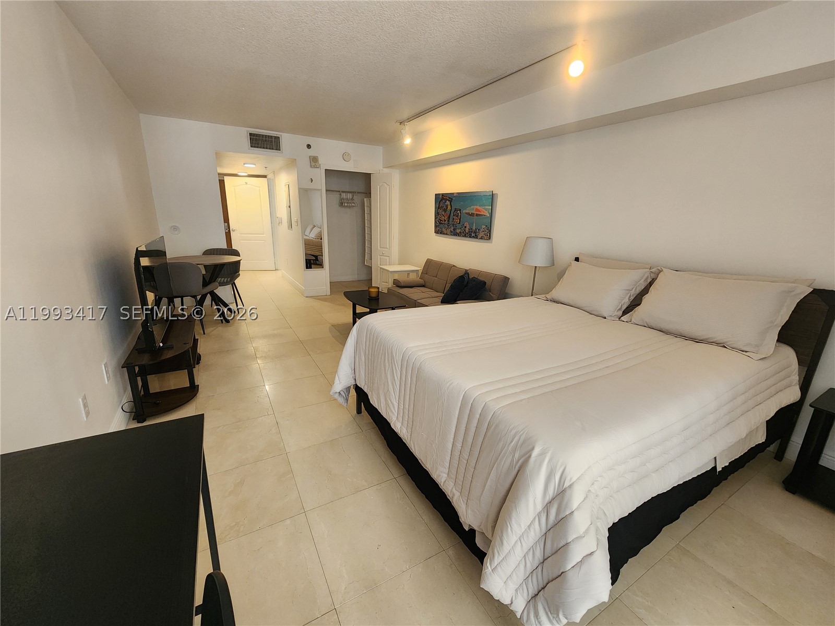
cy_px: 313
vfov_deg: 89.9
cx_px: 418
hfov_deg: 106.2
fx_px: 314
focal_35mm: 13
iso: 320
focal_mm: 2.2
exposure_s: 1/60
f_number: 2.2
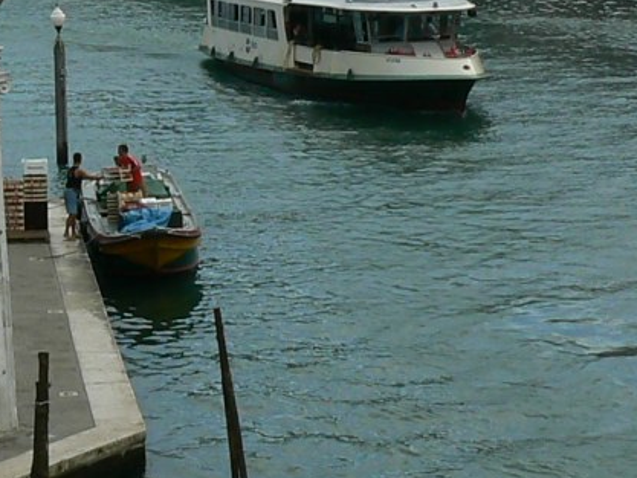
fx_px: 2540
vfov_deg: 10.5
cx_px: -11
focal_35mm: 138
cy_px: -163
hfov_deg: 14.1
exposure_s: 1/100
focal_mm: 6
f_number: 5.6
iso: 80
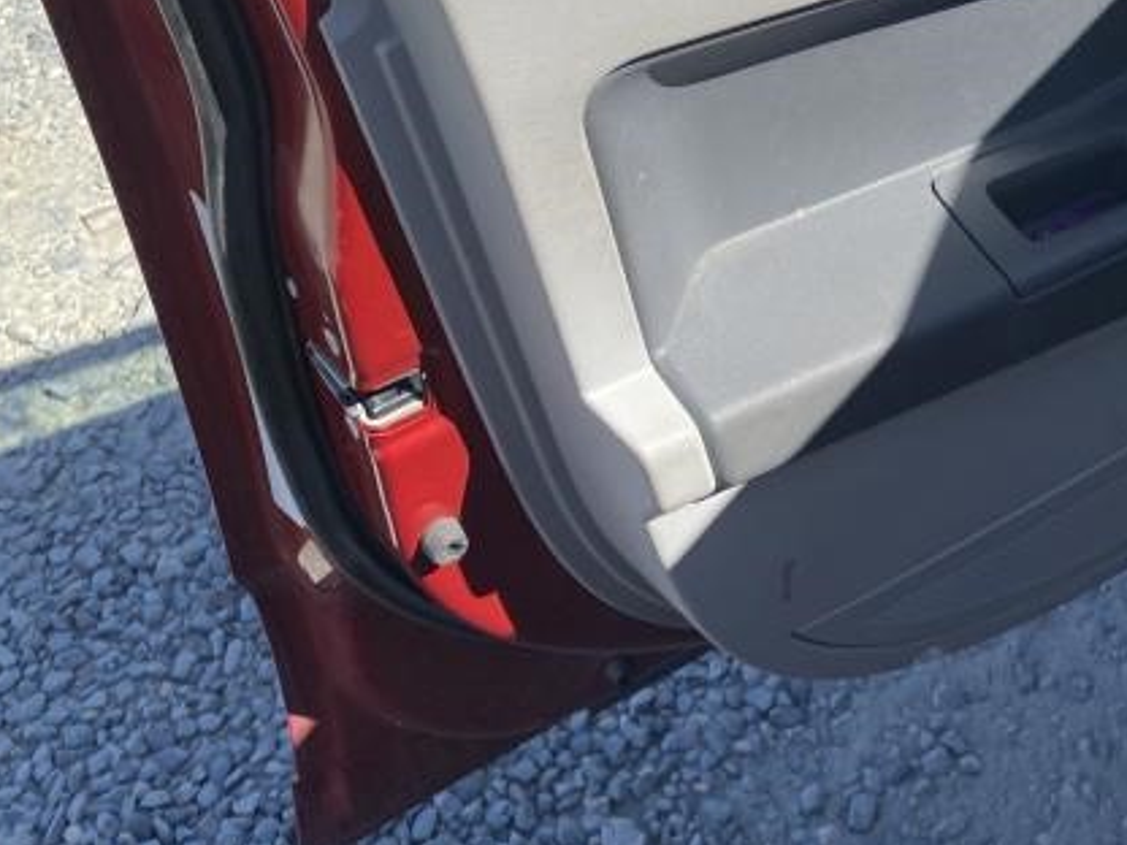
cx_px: 964
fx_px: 1628
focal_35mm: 50
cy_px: 46
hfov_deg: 36.3
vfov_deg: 27.8
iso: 32
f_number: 1.8
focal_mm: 4.25
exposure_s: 1/1678
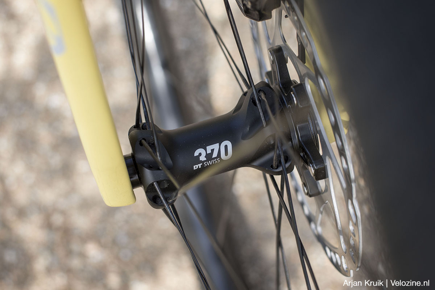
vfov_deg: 27.0
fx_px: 604
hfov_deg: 39.6
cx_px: 218
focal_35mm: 50
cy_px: 145
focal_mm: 50
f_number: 4.5
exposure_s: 1/320
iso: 100
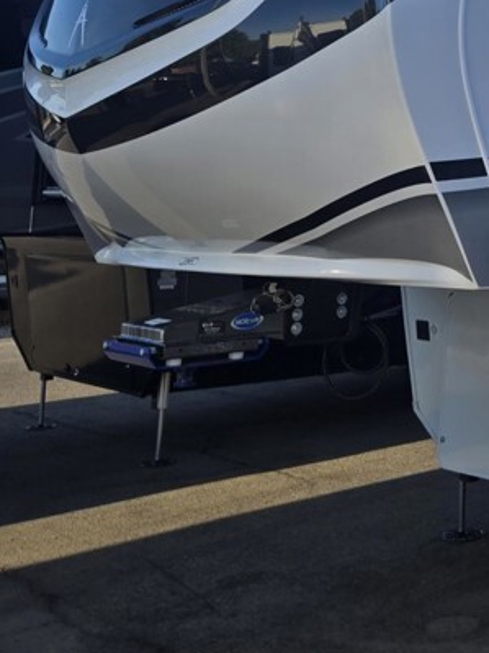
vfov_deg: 31.3
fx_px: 1112
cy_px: 74
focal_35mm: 59
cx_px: 653
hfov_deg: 22.0
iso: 25
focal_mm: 5.4
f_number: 1.8
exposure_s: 1/1387
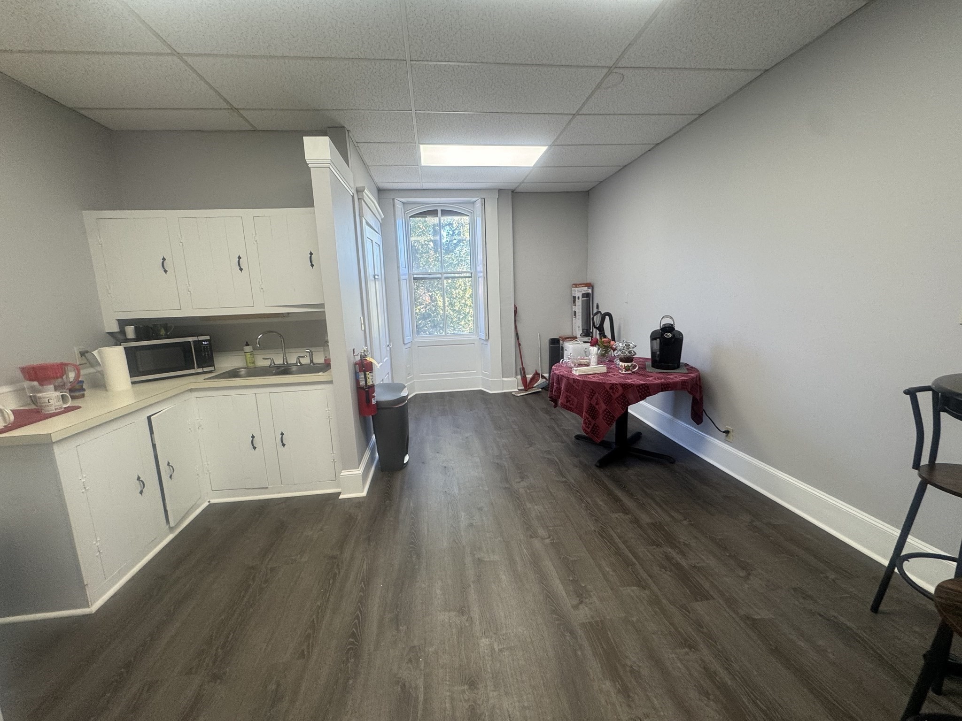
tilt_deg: -10.1
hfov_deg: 102.1
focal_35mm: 14
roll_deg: +1.6
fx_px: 389
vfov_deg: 85.7
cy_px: 360
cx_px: 481
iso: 125
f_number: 2.2
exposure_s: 1/120
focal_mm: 2.22
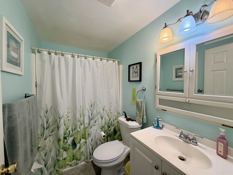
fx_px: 94
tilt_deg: -1.8
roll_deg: -0.7
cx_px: 116
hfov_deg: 102.1
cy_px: 88
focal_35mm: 14
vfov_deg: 85.7
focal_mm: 2.22
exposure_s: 1/120
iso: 160
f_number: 2.2
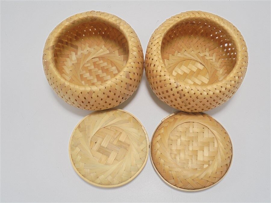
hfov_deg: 49.0
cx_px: 136
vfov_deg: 37.7
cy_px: 102
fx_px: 297
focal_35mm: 38
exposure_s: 1/40
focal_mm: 6.9
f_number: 4.2
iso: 100
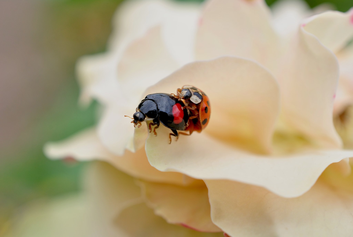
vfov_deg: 22.7
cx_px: 176
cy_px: 118
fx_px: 589
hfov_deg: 33.4
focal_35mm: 60
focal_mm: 40
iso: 100
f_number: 8
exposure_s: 1/125
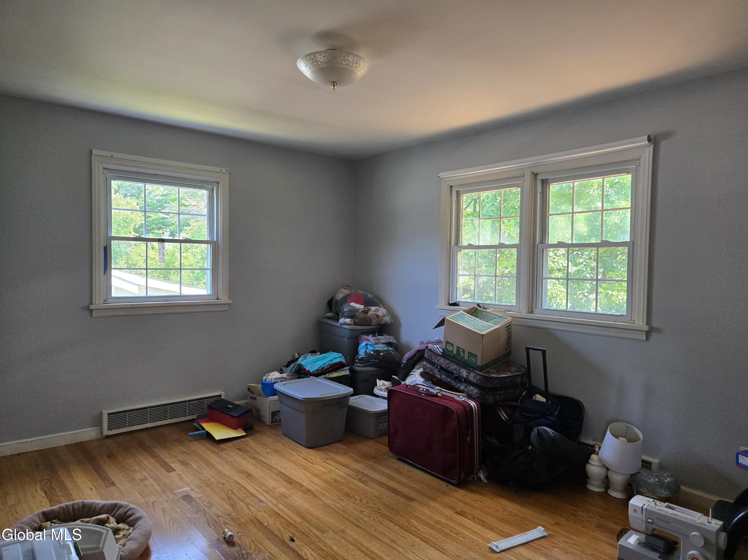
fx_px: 497
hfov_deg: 73.9
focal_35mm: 23
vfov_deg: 58.9
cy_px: 280
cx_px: 374
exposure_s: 1/182
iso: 160
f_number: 1.8
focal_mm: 5.4
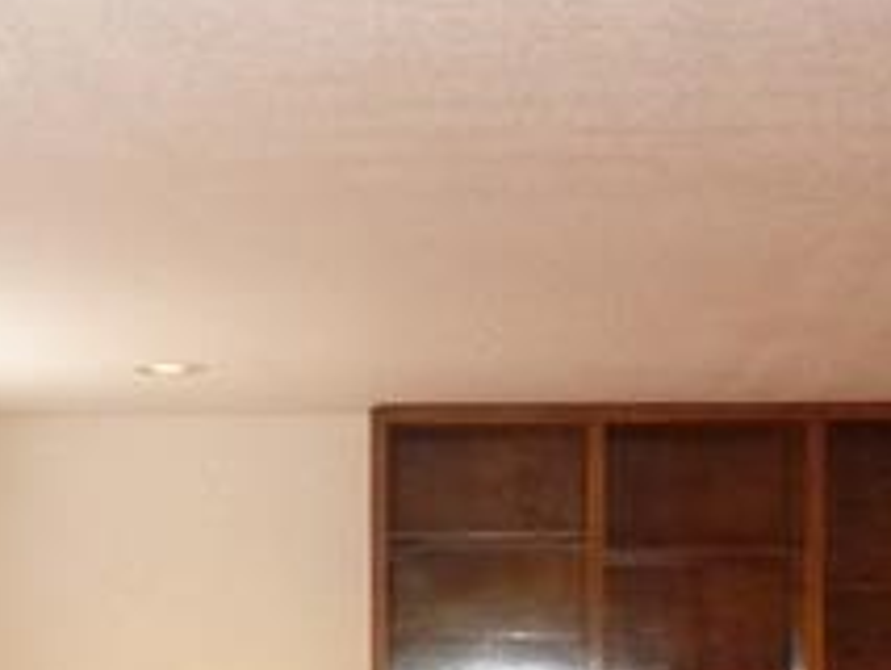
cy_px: 829
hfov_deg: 23.2
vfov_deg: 16.7
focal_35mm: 84
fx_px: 2163
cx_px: 368
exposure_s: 1/30
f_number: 3.3
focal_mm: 4.7
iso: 500
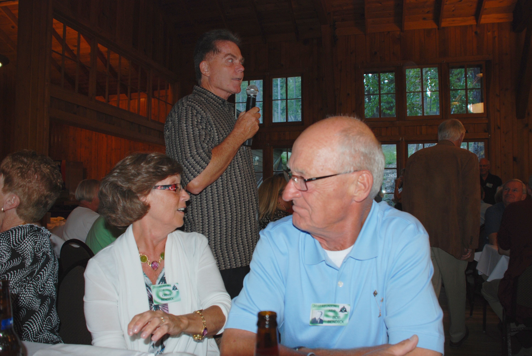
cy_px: 178
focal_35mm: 27
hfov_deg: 67.3
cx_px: 266
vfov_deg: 48.0
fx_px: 399
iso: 200
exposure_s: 1/60
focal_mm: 18
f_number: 3.5
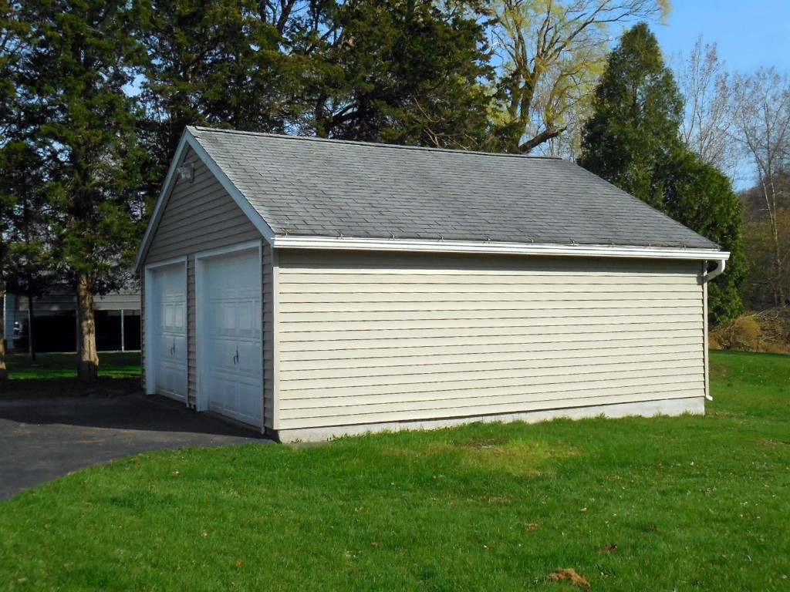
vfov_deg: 36.8
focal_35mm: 39
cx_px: 395
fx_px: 890
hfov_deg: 47.9
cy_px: 296
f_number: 12.7
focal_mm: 6.9
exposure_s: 1/400
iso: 400
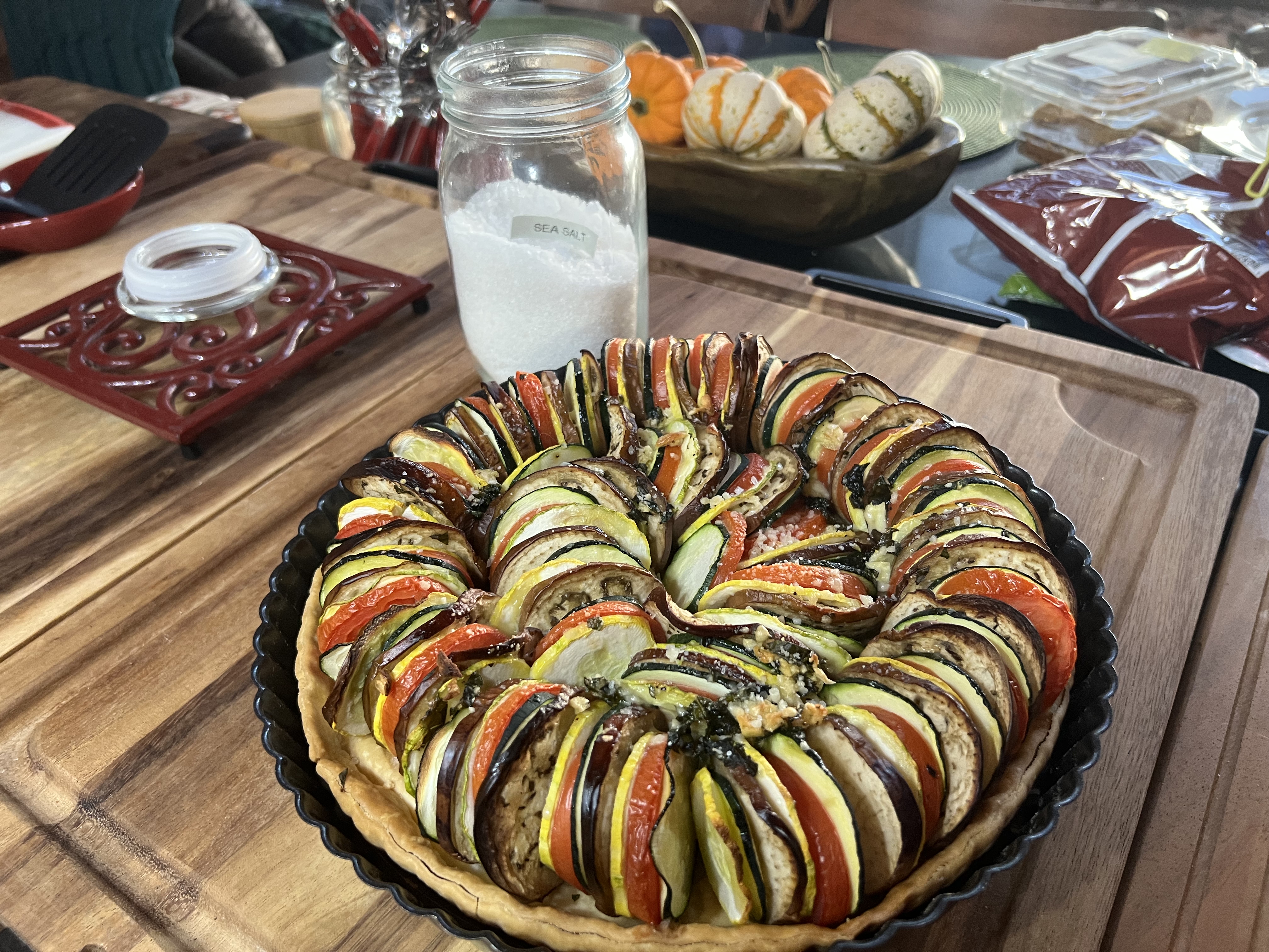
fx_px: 953
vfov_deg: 53.1
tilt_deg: -38.7
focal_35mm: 26
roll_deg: +3.6
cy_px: 476
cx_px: 634
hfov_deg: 67.3
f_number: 1.5
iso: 250
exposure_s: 1/60
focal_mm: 5.7
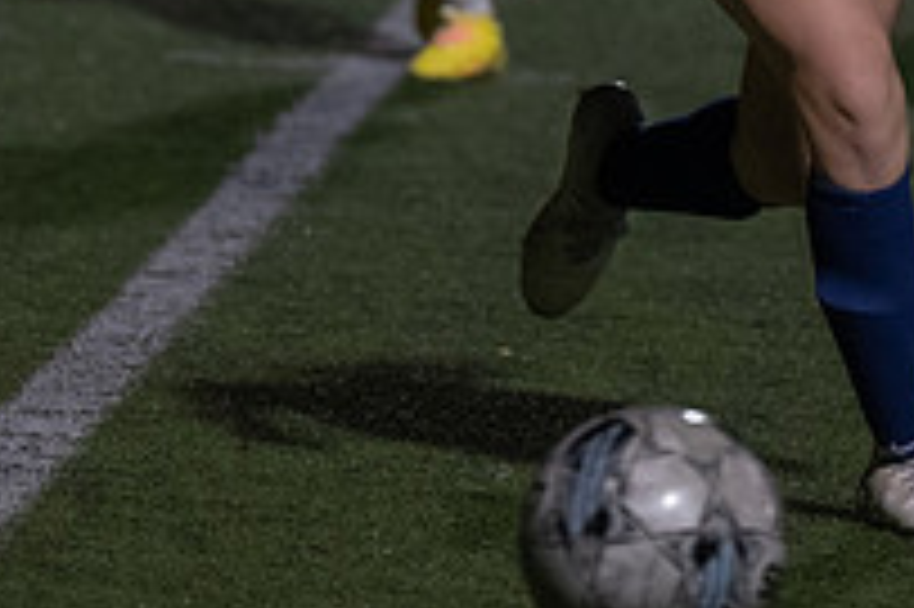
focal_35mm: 647
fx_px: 16413
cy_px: -739
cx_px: 852
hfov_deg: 3.2
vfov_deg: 2.1
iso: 4000
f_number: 2.8
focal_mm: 138
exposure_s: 1/1000
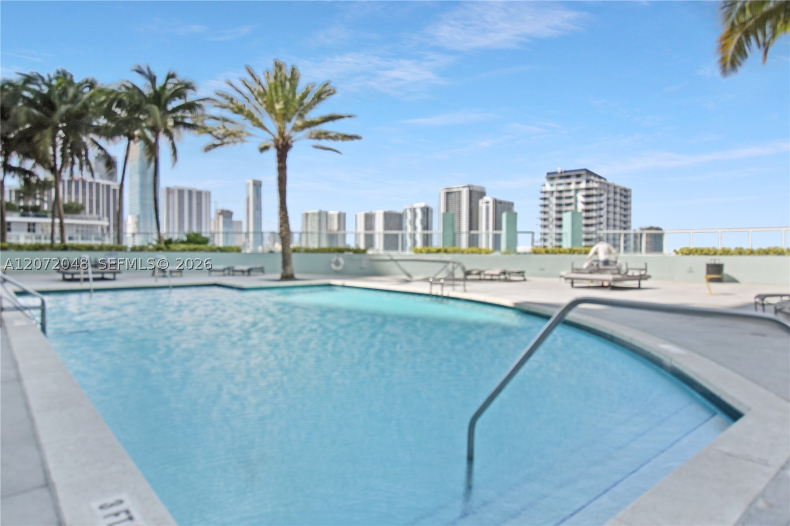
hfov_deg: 81.2
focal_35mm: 21
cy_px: 263
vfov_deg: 59.5
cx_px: 395
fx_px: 461
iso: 250
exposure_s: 1/250
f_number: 5
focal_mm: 14
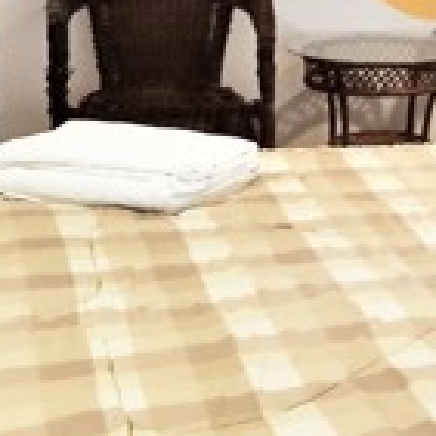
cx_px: 720
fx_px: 1396
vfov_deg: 17.1
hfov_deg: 15.8
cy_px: -62
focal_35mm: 98
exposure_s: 1/20
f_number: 1.7
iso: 250
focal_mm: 4.2
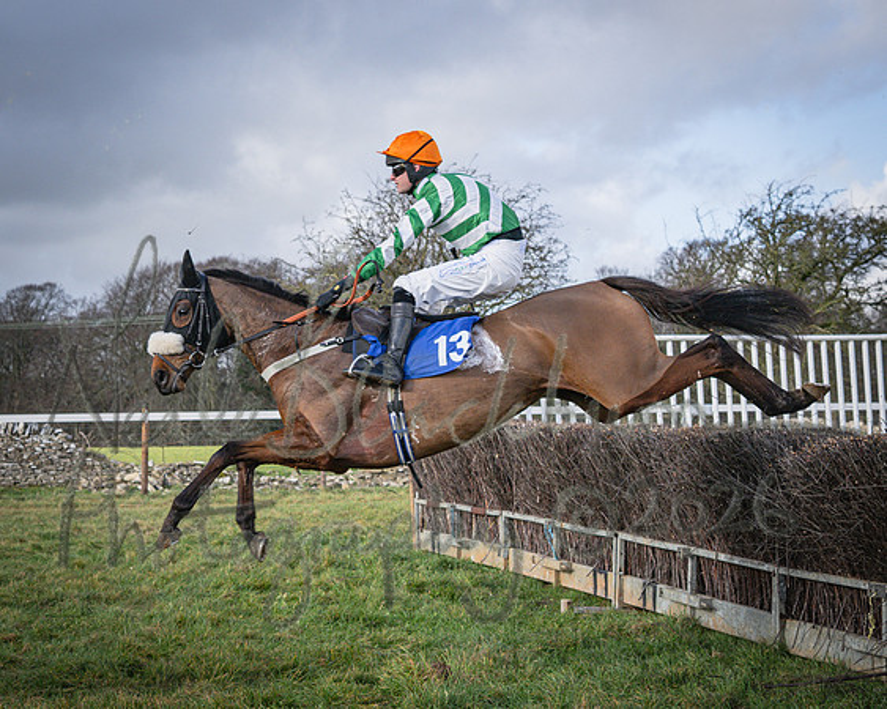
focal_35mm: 74
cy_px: 415
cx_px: 232
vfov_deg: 20.6
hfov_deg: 25.4
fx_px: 1945
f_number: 4
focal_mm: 35
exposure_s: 1/1600
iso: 400
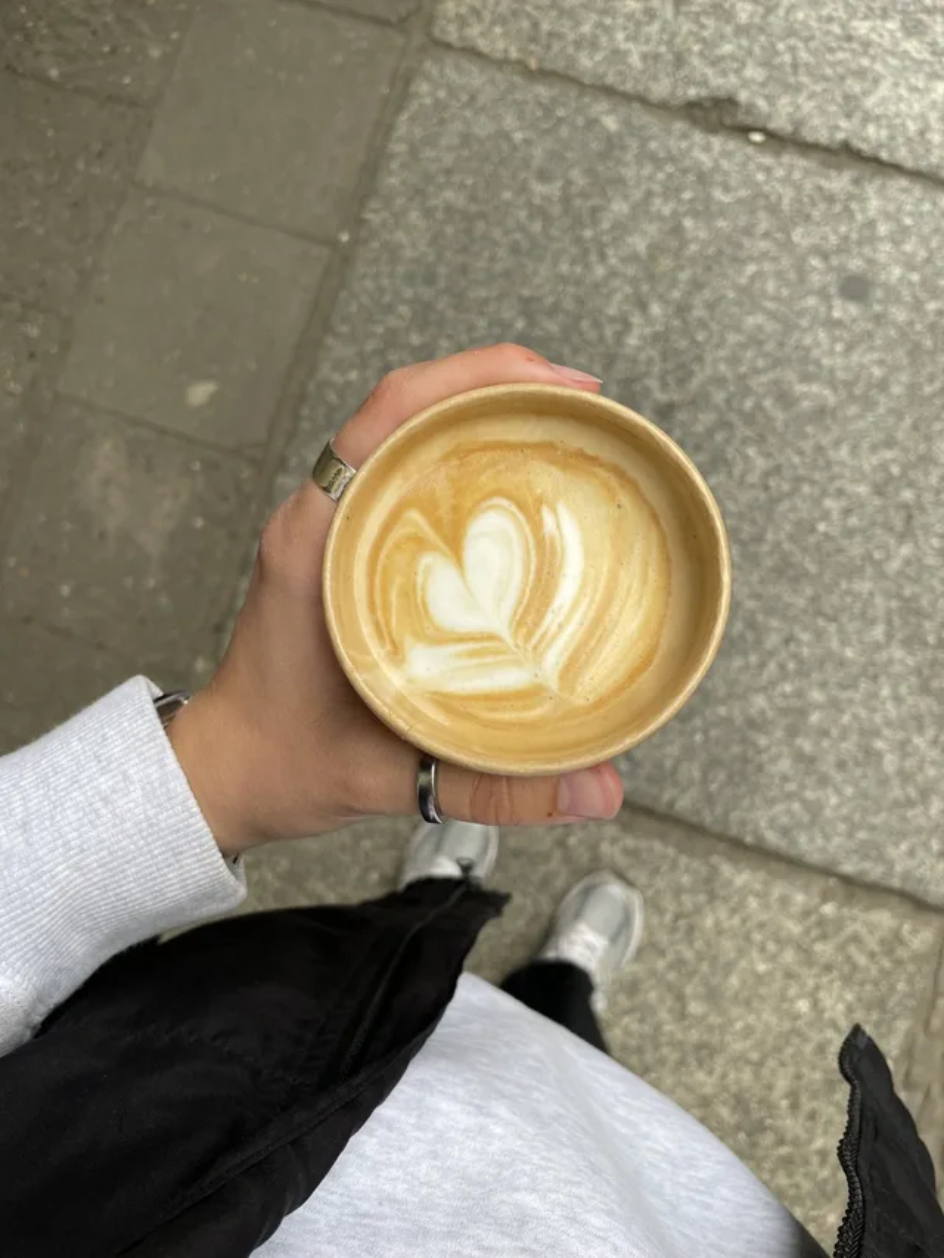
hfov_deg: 53.1
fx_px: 945
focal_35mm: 26
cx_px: 472
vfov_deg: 67.3
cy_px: 629
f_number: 1.6
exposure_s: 1/337
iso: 32
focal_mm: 4.2
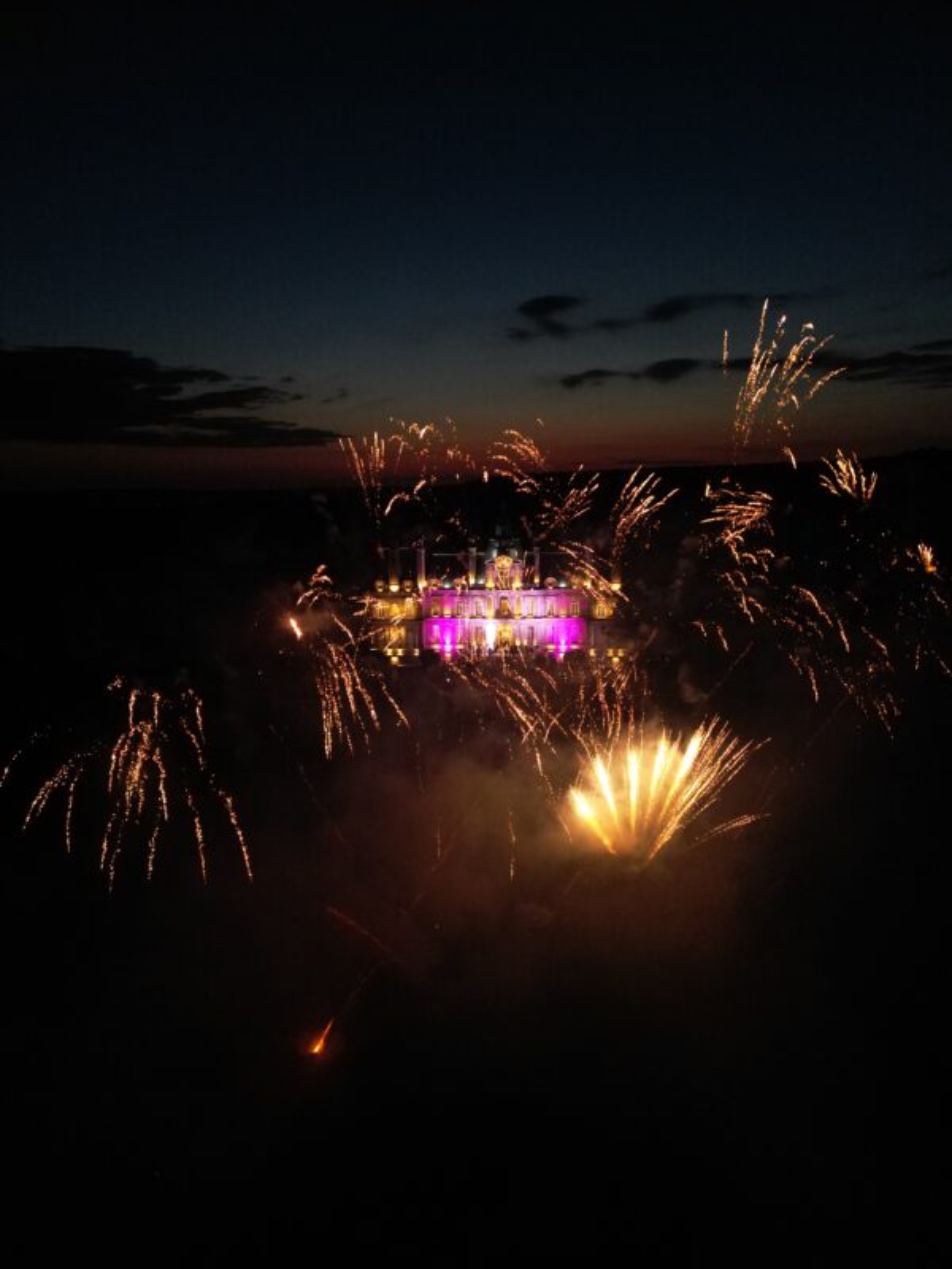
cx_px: 476
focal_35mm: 24
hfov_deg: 56.8
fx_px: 880
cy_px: 634
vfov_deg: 71.6
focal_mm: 6.72
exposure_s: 1/120
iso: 1600
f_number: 1.7
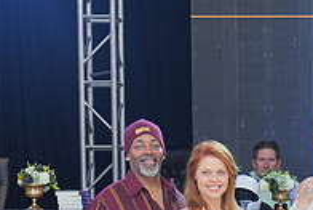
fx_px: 1235
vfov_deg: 9.5
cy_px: 294
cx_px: 406
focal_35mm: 142
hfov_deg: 13.9
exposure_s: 1/200
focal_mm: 48
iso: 1250
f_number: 4
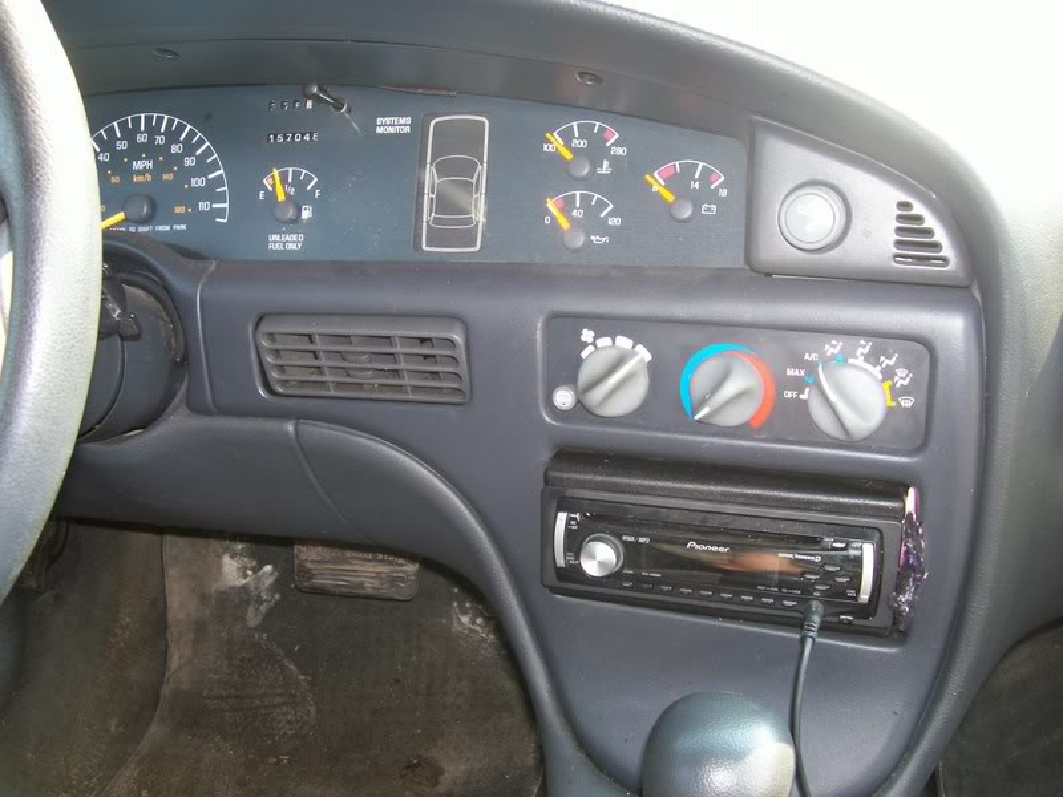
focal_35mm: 34
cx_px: 532
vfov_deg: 41.8
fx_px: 1044
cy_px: 398
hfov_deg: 54.0
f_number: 2.7
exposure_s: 1/64
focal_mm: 5.6
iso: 80
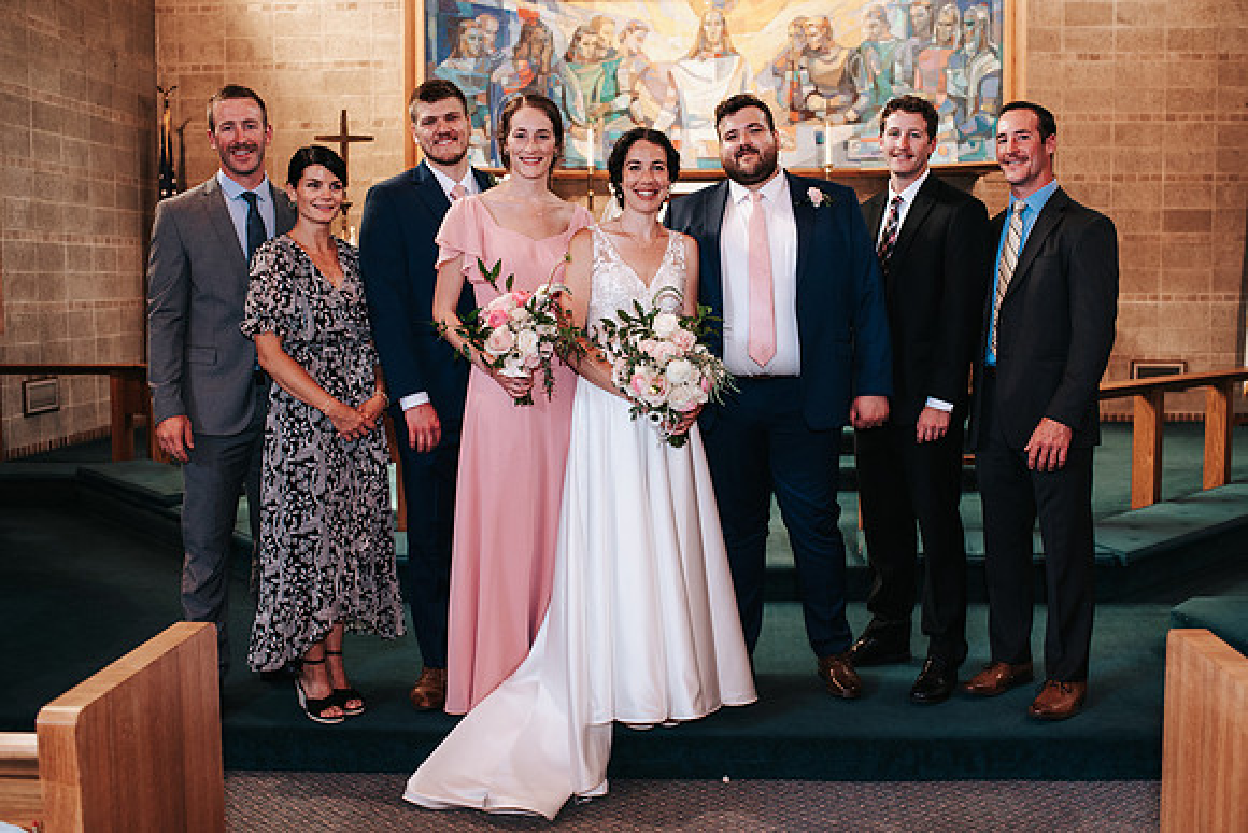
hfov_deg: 51.1
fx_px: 1305
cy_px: 391
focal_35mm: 38
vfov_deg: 35.4
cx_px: 657
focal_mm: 35
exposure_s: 1/125
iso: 1000
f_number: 3.2
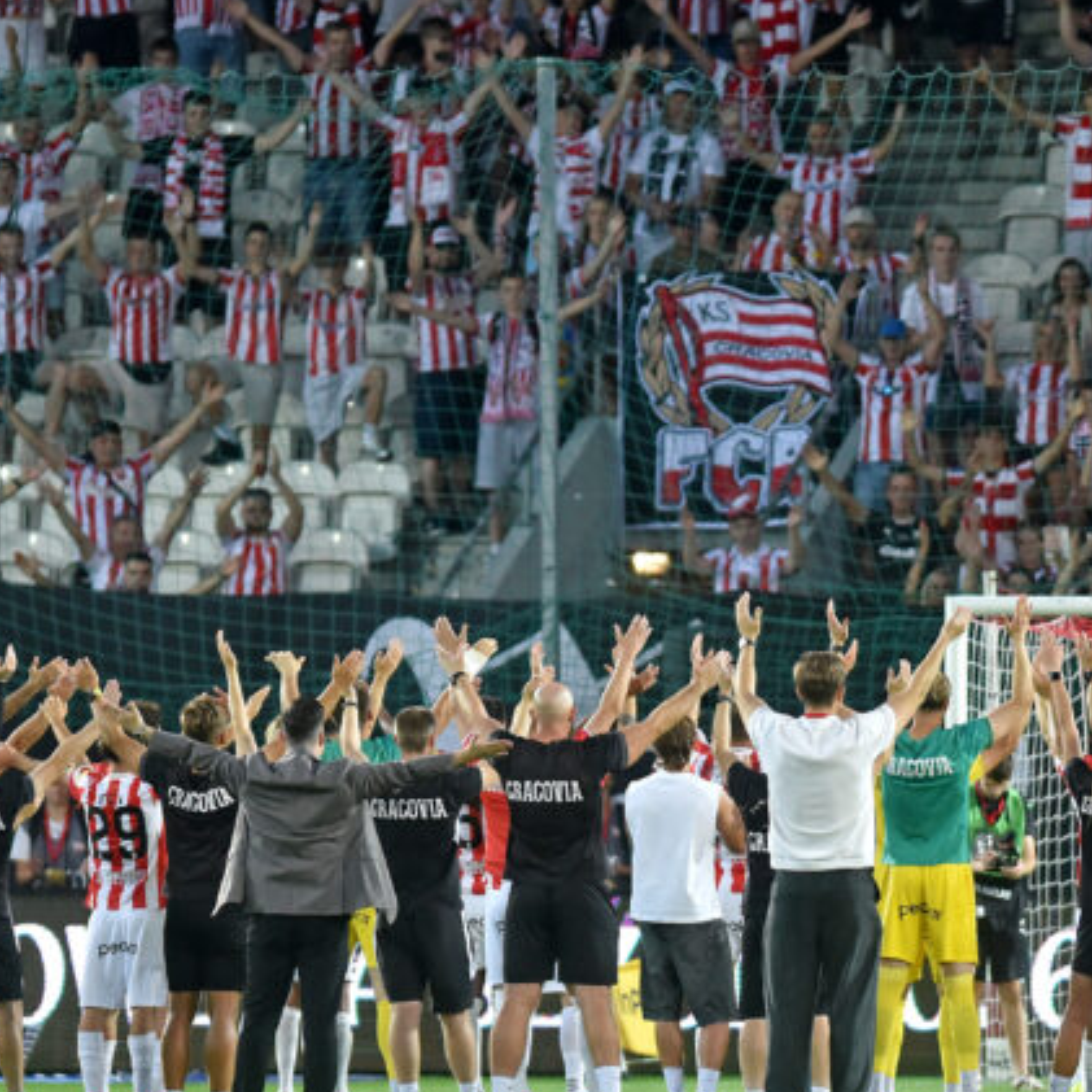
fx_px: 22128
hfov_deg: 2.8
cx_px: 667
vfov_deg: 2.8
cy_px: 667
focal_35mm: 620
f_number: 2.8
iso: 1600
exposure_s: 1/2000
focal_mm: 300
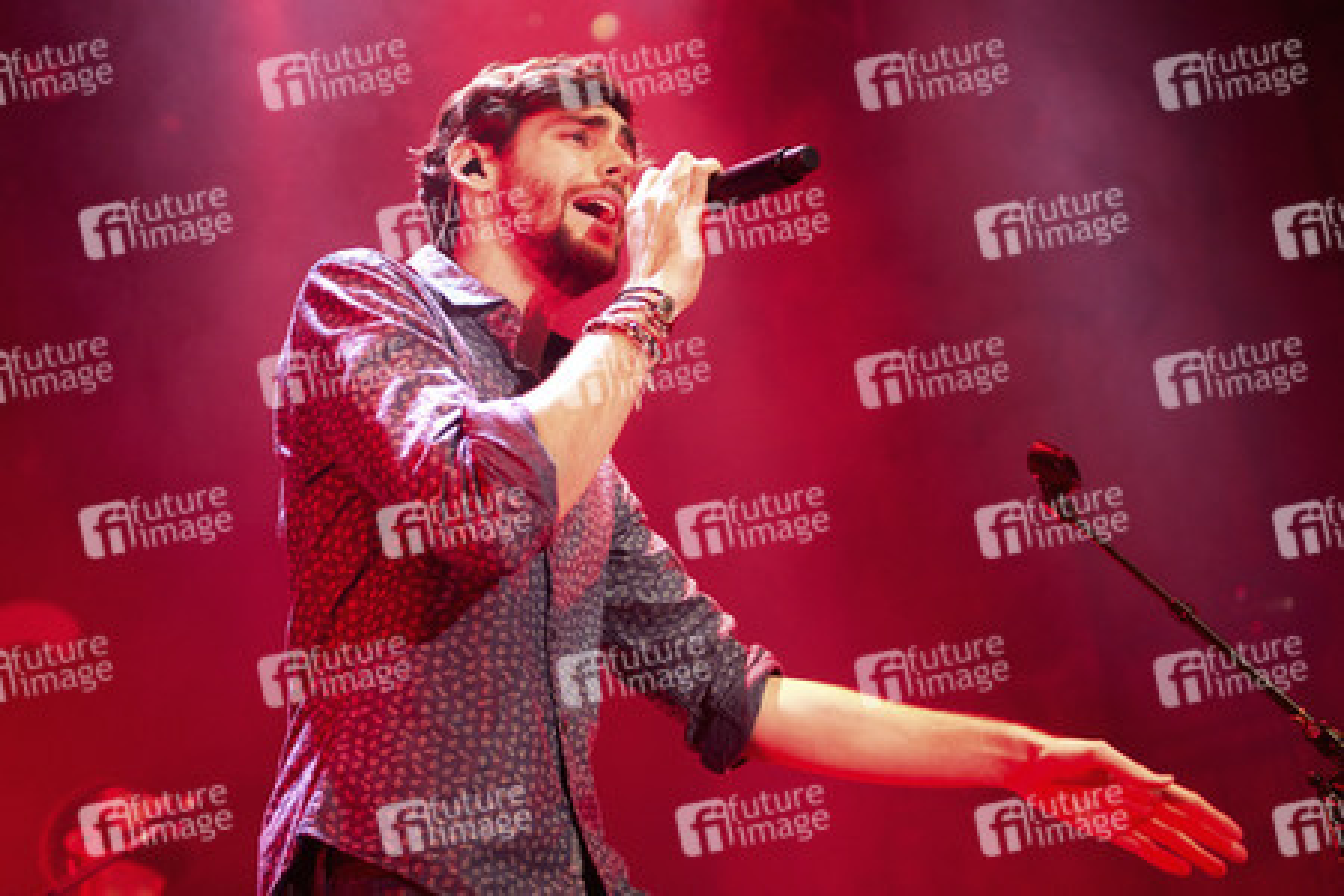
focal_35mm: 56
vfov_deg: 24.2
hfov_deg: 35.6
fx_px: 2091
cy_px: 448
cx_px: 672
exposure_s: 1/200
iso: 1600
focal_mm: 56
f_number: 2.8
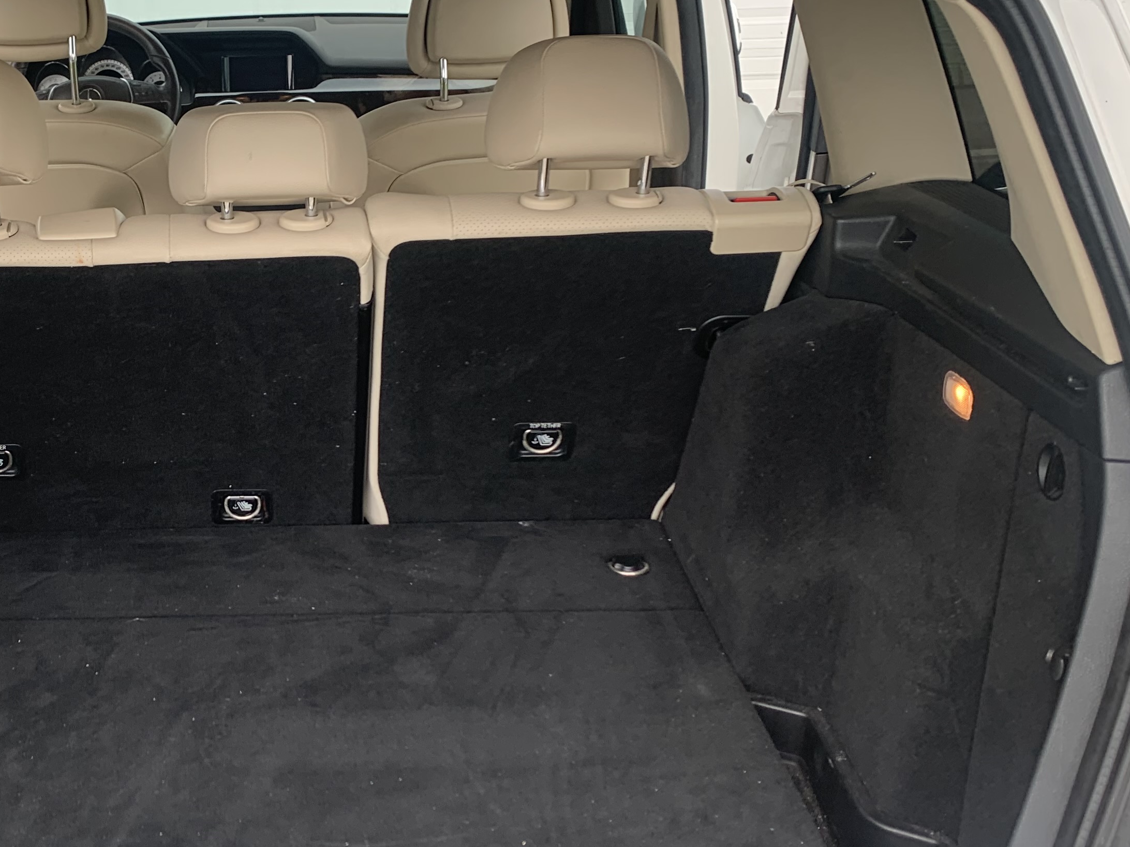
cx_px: 203
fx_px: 1567
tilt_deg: -21.6
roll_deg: +2.3
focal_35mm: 48
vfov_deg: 30.3
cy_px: 445
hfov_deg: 38.0
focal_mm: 4.25
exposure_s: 1/122
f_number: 1.8
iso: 25
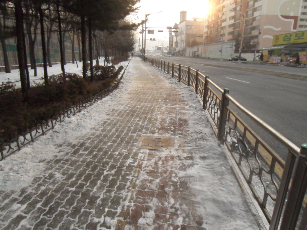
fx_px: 213
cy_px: 115
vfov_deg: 56.8
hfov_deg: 71.6
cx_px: 154
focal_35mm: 24
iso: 400
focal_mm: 4.3
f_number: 2.8
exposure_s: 1/1500
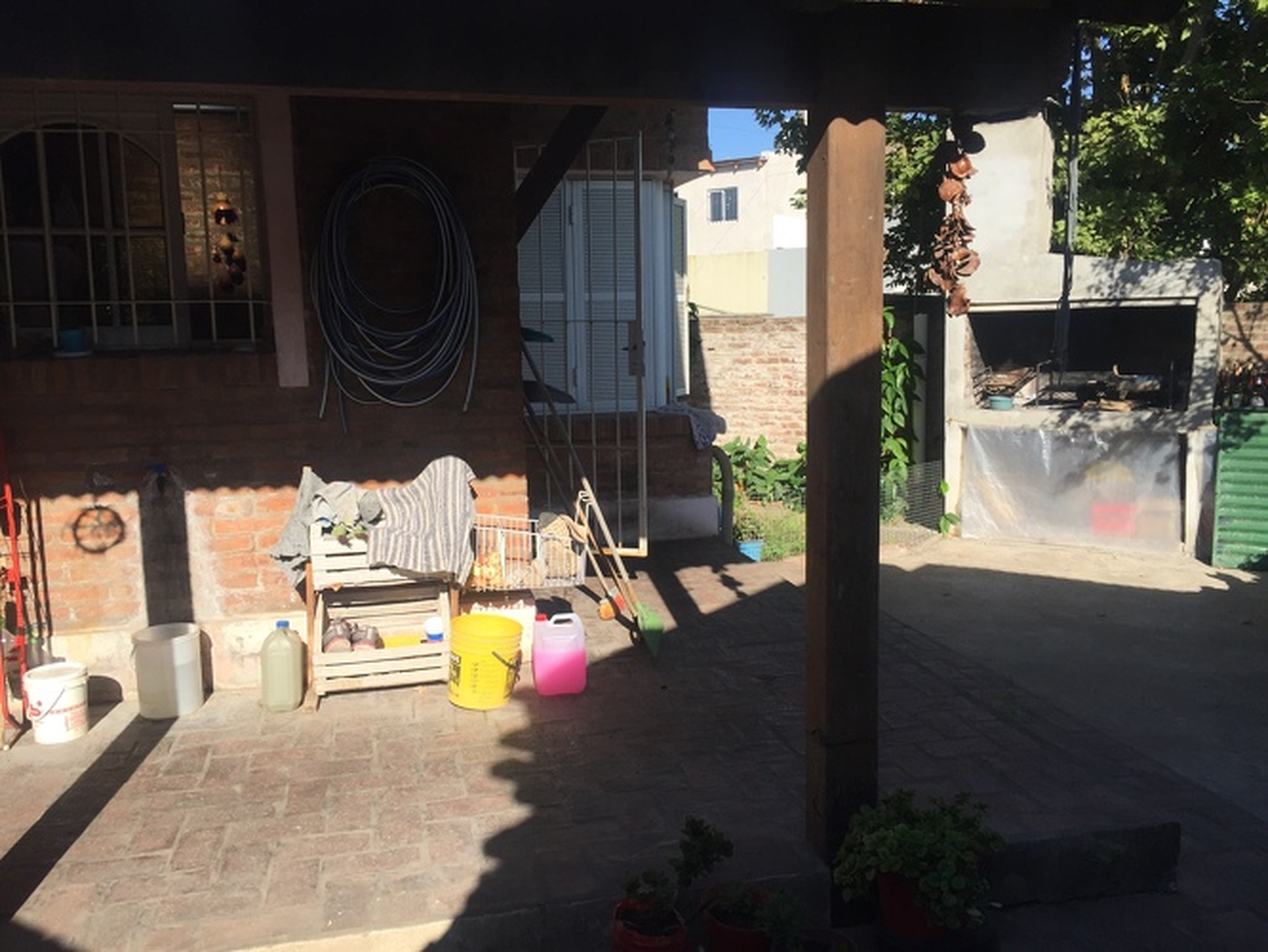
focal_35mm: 29
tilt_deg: -8.7
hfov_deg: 61.6
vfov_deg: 48.3
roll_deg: +1.3
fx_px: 1063
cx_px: 634
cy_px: 476
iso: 32
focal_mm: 4.15
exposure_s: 1/1721
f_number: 2.2
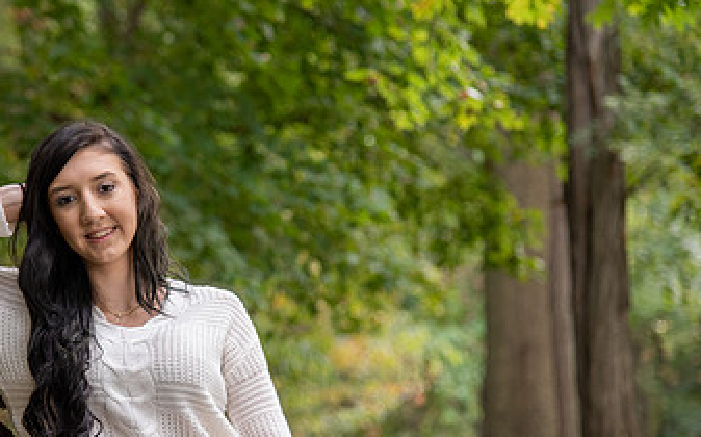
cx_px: 114
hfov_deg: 13.8
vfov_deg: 8.7
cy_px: 257
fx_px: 2882
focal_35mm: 151
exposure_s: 1/250
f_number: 4
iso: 640
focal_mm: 86
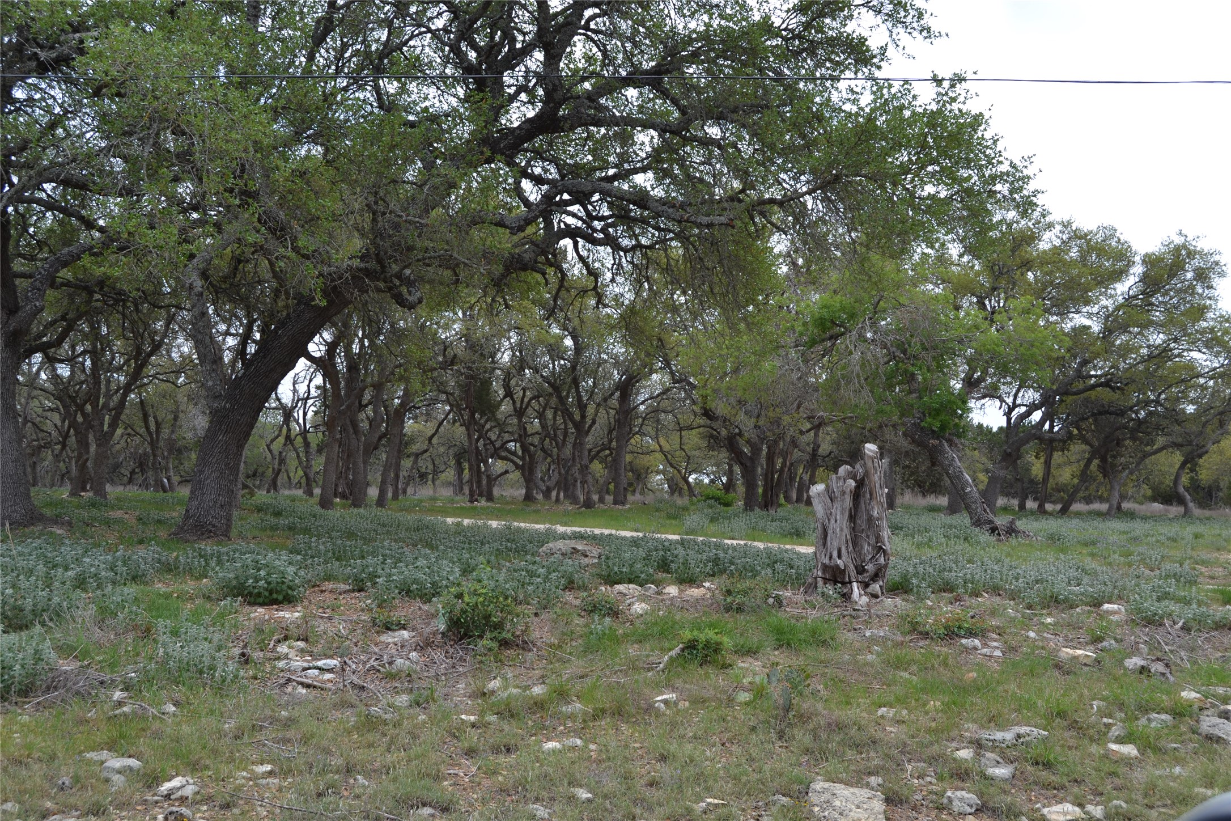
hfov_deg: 53.1
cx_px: 616
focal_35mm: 36
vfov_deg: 36.9
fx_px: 1231
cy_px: 410
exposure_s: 1/200
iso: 100
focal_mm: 24
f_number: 7.1
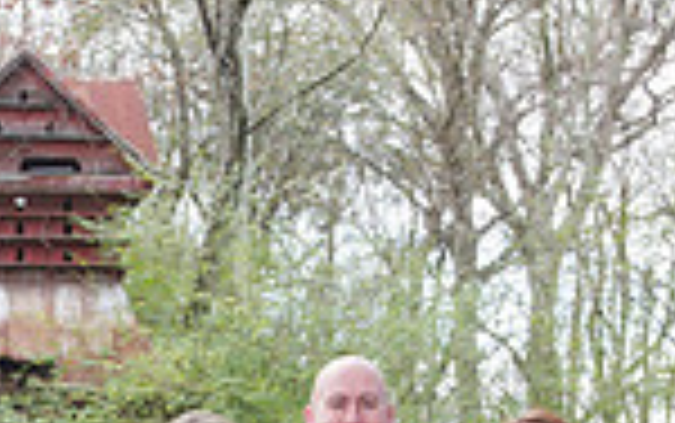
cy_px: 742
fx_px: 2541
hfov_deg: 15.1
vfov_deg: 9.1
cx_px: 153
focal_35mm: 138
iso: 1250
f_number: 7.1
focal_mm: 35
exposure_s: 1/125
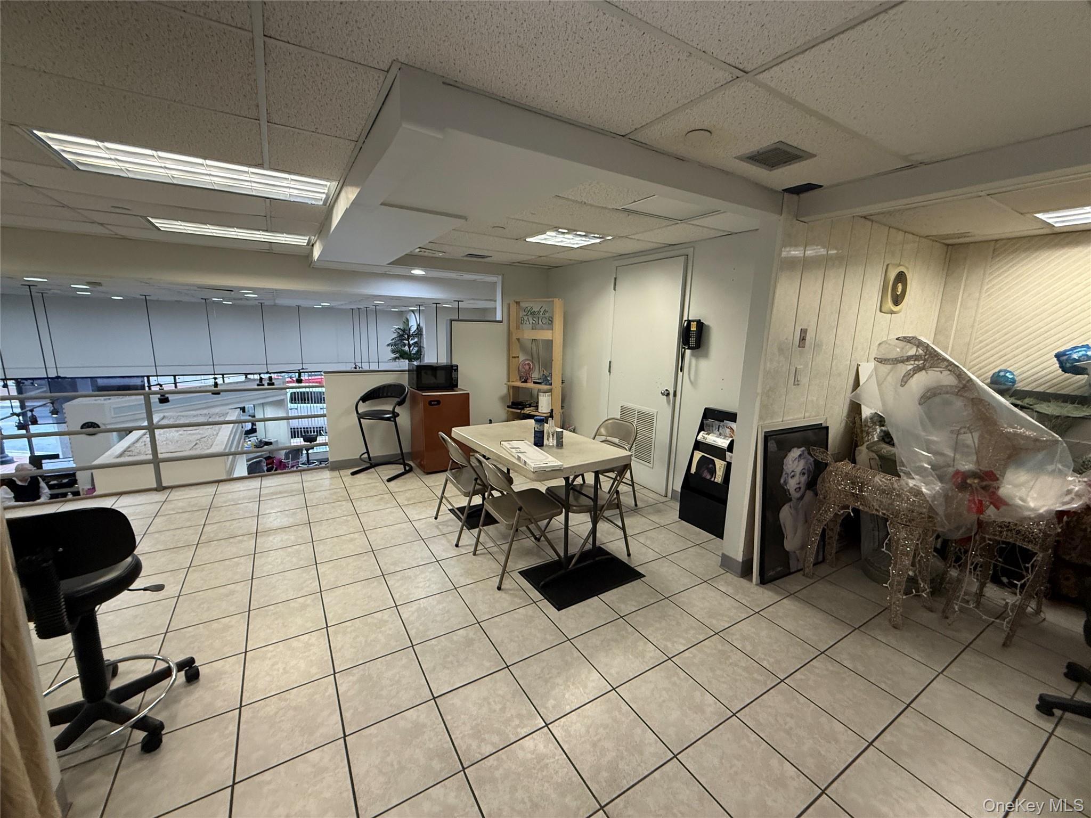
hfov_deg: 102.1
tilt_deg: -9.1
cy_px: 409
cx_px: 546
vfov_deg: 85.7
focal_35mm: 14
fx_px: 441
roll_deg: -1.8
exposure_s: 1/120
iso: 320
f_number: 2.2
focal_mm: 2.22
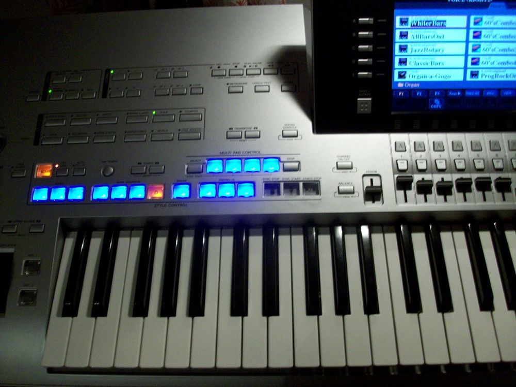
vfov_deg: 41.8
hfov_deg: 54.0
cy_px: 194
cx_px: 258
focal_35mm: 34
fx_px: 507
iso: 160
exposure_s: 1/21.3
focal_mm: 5.7
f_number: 2.8
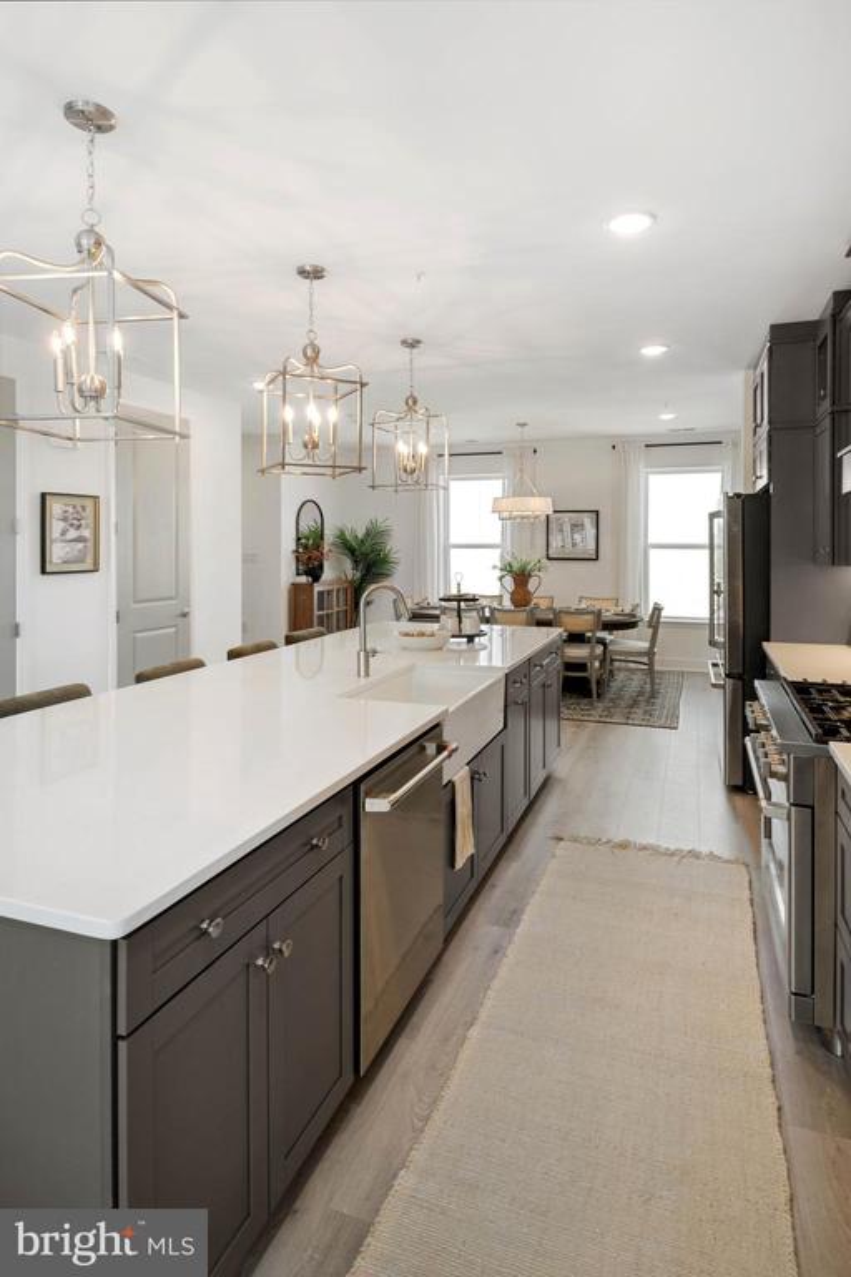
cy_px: 638
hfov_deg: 70.4
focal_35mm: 17
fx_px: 603
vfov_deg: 93.3
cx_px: 426
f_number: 7.1
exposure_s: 1/60
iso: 400
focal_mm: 11
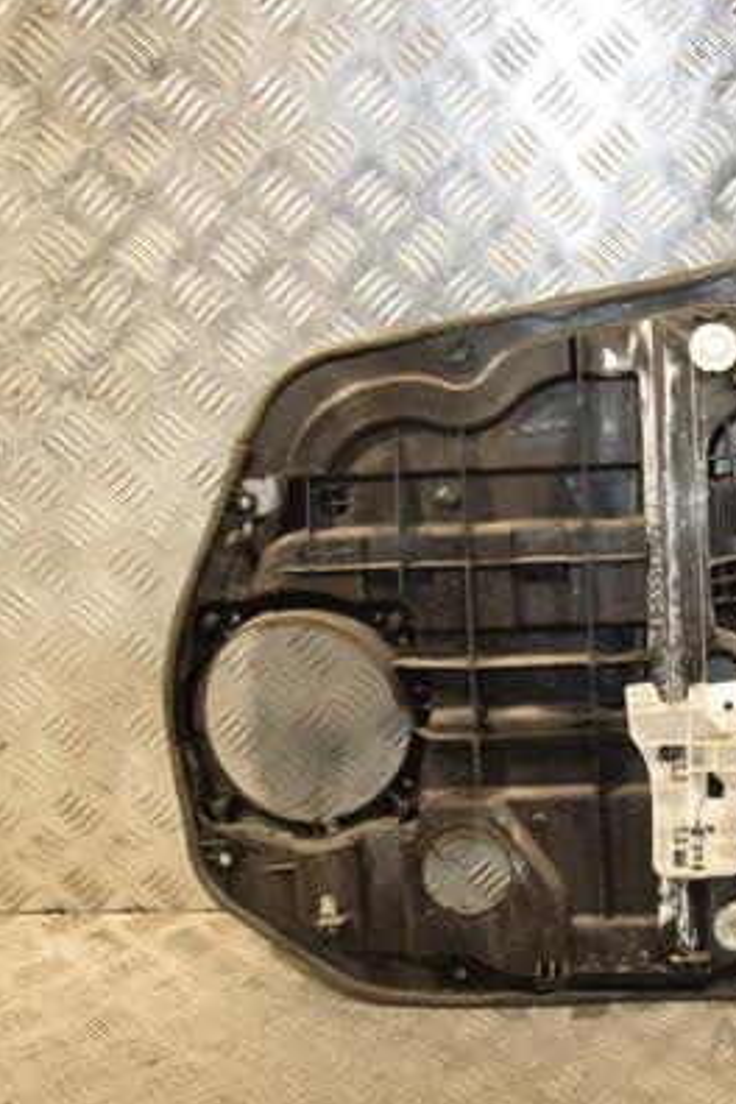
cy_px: 549
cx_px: 655
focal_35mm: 50
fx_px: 1533
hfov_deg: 26.2
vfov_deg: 39.6
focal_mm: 22
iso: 800
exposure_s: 1/160
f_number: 5
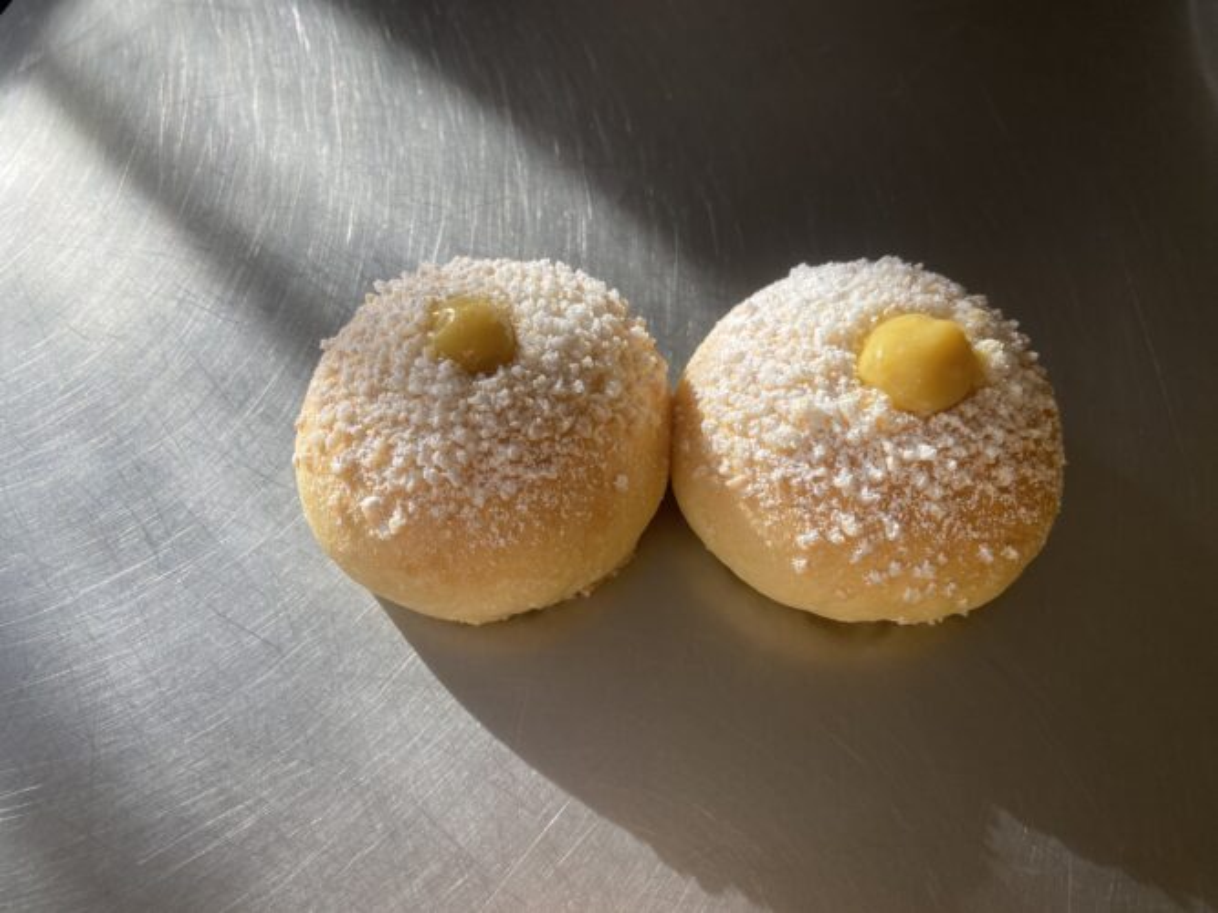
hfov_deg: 67.3
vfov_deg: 53.0
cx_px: 609
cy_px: 456
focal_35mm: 26
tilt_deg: -62.2
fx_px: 915
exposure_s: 1/253
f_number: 1.8
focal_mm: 4.25
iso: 32
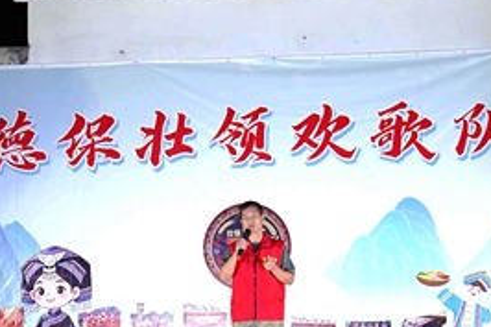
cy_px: 285
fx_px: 1199
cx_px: 240
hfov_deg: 23.1
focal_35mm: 88
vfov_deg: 15.4
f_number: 4
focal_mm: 39
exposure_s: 1/160
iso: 1250
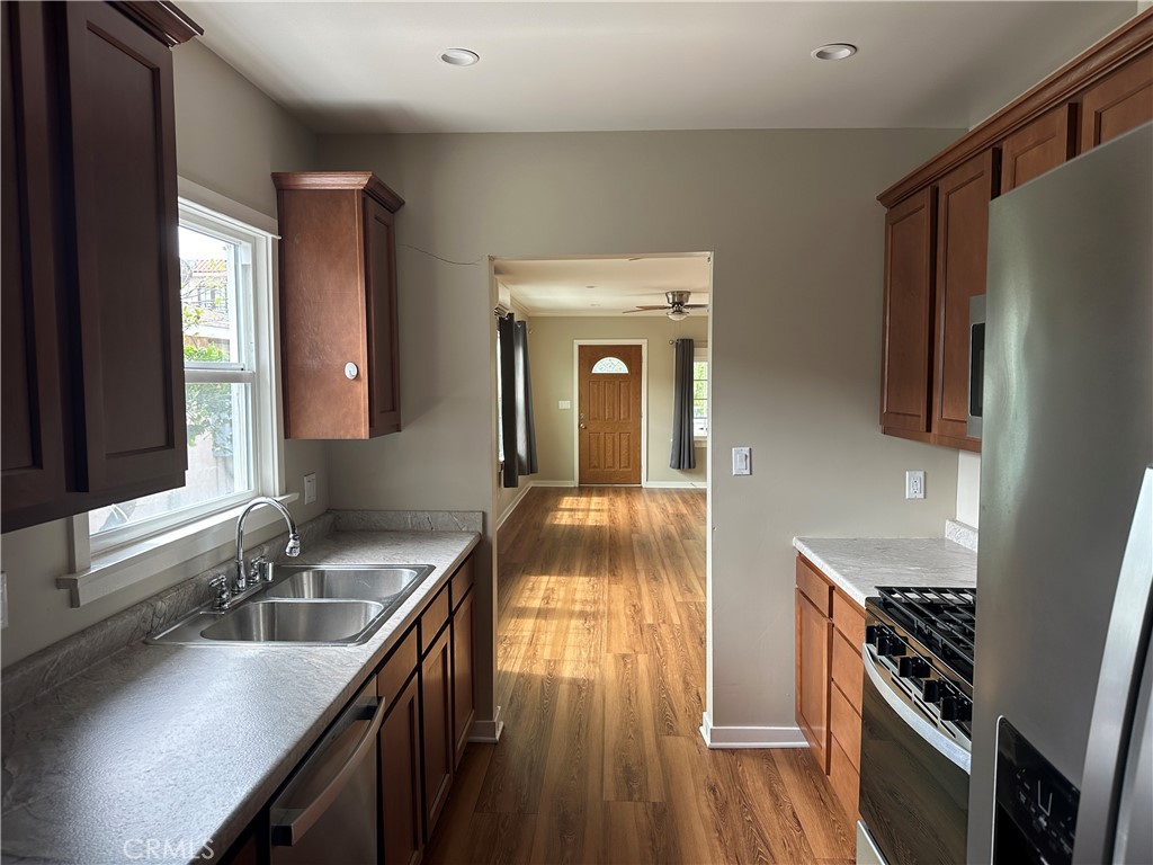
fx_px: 799
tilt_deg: -2.9
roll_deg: +0.3
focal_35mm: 24
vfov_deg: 56.8
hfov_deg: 71.6
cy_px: 432
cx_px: 576
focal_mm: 6.86
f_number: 1.78
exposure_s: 1/144
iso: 100
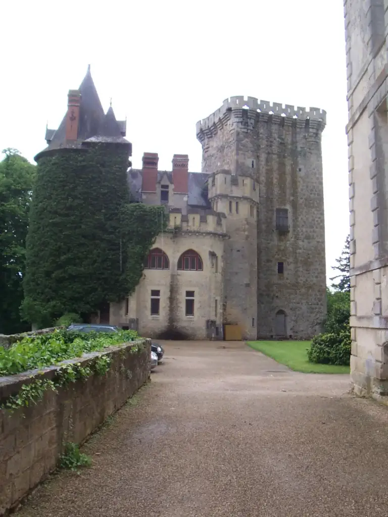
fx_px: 553
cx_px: 194
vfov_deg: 50.1
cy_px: 258
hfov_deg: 38.7
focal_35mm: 37
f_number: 5.6
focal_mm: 5.6
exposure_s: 1/125
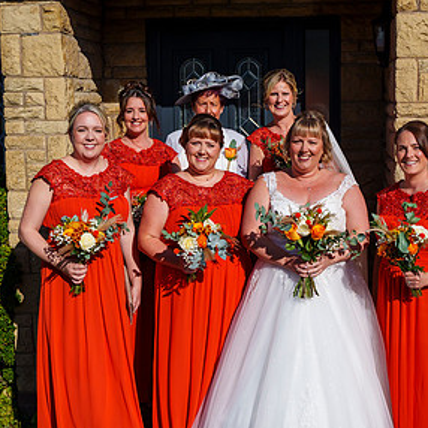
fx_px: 839
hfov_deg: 28.6
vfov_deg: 28.6
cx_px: 230
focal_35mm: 60
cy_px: 204
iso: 200
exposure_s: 1/8000
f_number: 4.5
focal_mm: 28
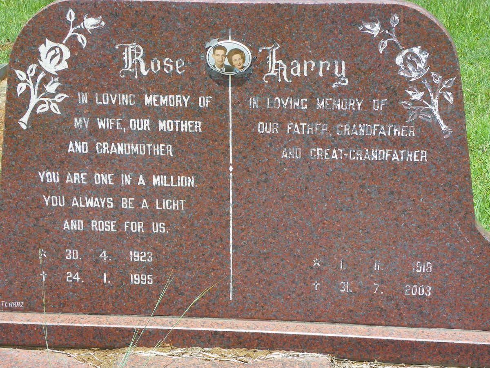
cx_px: 245
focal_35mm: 75
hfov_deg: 26.0
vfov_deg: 19.6
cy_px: 184
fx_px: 1062
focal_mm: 13.4
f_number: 5.6
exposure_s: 1/160
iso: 64
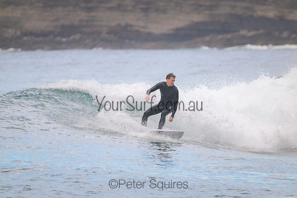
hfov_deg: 2.6
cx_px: 148
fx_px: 6601
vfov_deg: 1.7
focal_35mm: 800
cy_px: 99
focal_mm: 800
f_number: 11
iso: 1400
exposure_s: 1/320
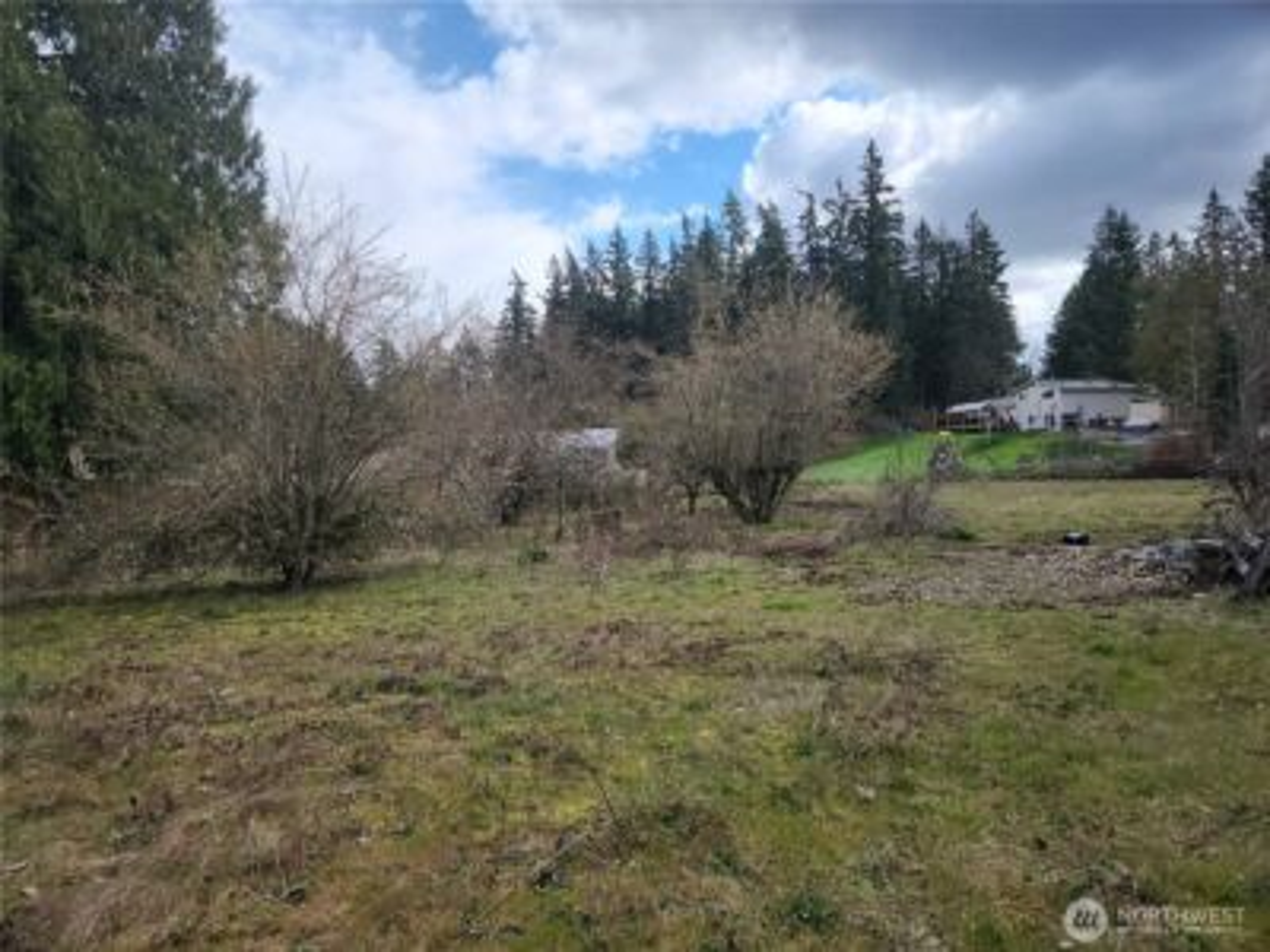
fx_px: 844
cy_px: 476
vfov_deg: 58.9
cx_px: 635
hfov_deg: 73.9
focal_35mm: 23
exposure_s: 1/1250
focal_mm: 5.4
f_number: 1.8
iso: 20
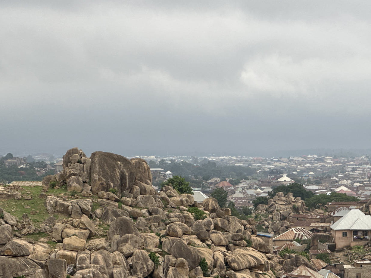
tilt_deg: -2.6
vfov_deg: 11.8
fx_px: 1340
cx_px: 212
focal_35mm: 125
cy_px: 189
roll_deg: +0.3
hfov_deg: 15.8
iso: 32
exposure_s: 1/99
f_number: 2.8
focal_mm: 9
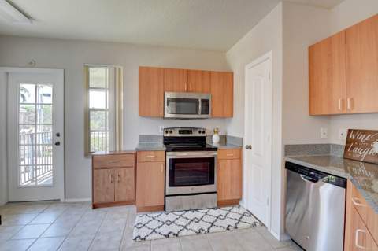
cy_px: 126
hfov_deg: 95.0
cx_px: 189
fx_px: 173
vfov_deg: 71.9
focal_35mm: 16
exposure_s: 1/40
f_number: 8
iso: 640
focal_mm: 11
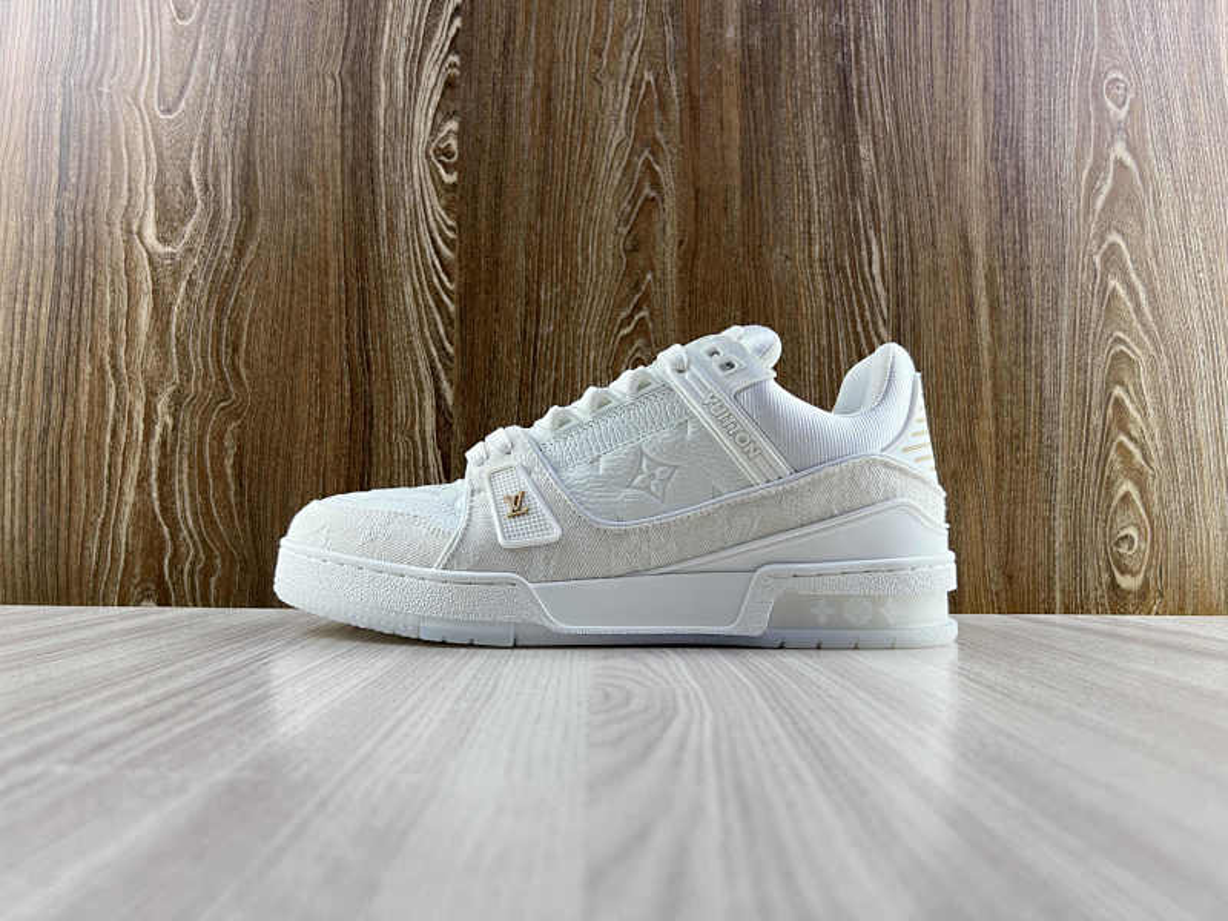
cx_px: 614
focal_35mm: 26
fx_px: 922
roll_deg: -0.4
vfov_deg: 53.1
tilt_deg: +2.8
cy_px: 460
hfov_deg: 67.3
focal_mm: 5.7
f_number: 1.5
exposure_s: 1/214
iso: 40
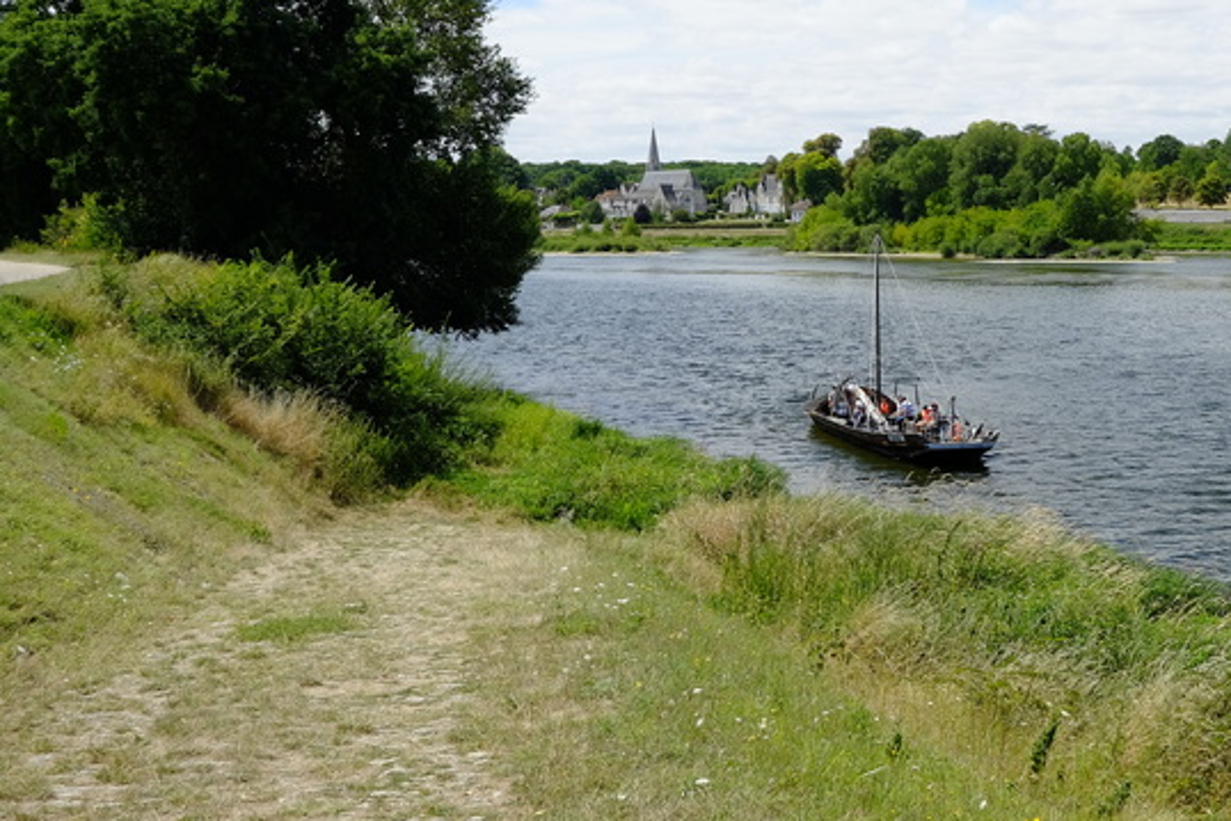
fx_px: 1778
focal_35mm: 52
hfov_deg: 37.4
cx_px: 897
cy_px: 344
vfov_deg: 26.0
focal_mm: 23
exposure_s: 1/170
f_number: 8
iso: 400
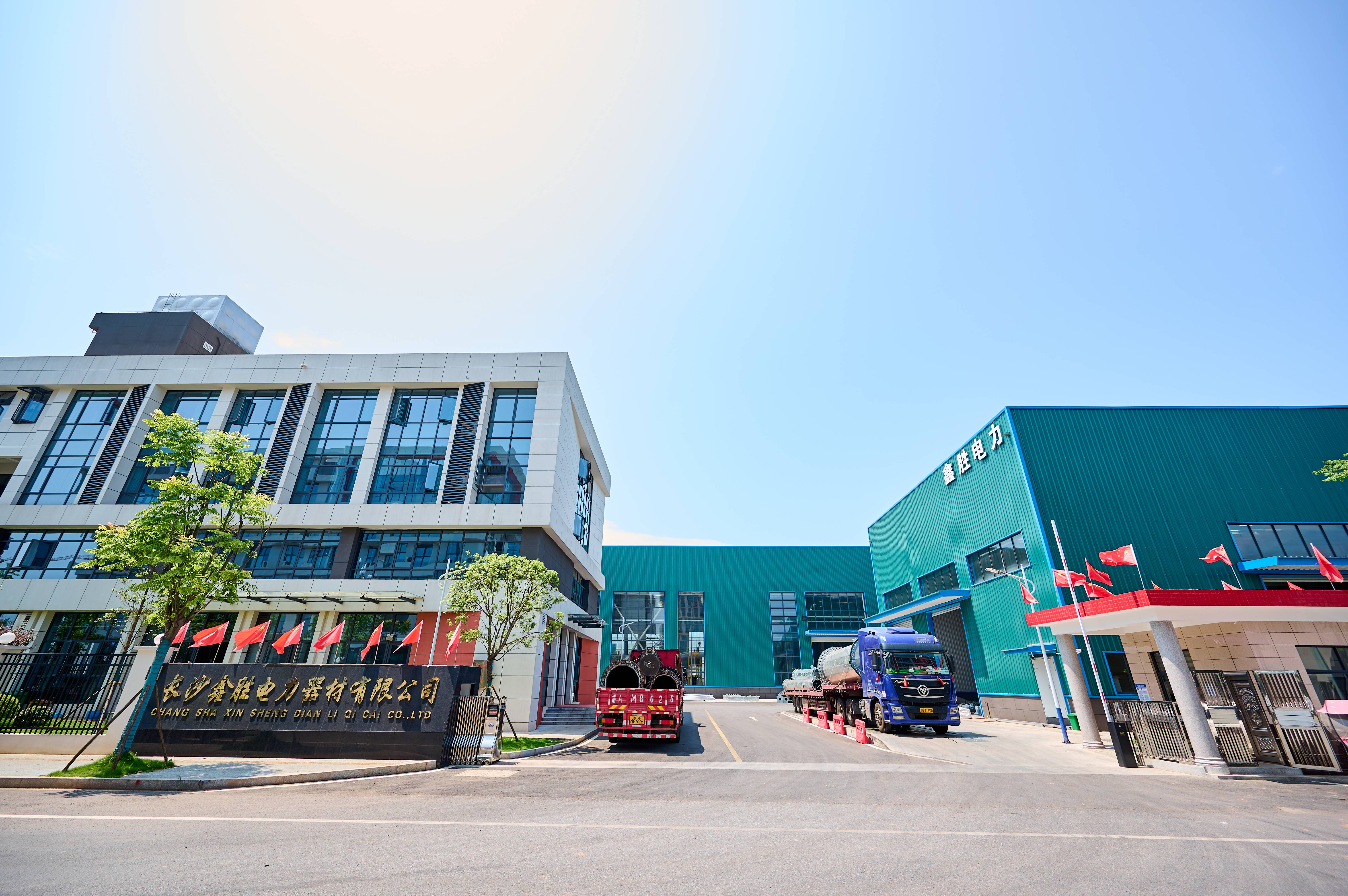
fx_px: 524
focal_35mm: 14
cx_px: 674
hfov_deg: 104.3
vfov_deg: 81.1
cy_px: 448
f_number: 5
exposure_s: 1/200
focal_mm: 14
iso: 50
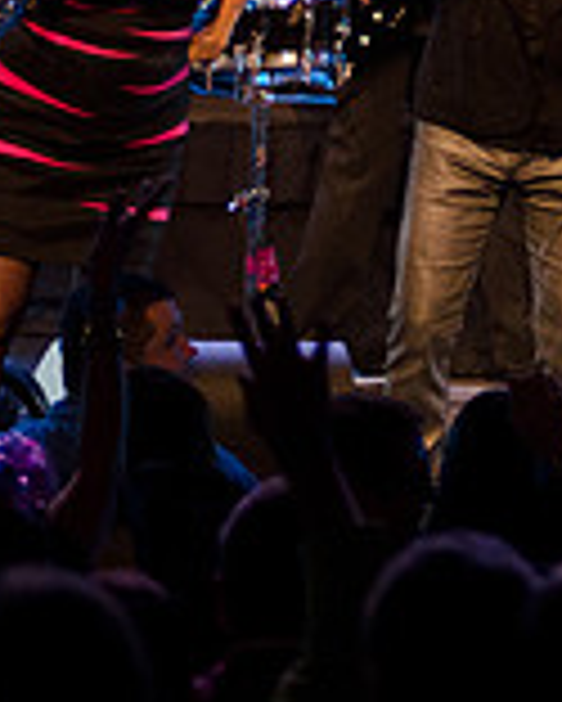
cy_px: -68
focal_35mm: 574
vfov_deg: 3.4
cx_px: 558
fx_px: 11923
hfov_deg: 2.7
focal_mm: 110
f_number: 2.8
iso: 1600
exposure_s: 1/640
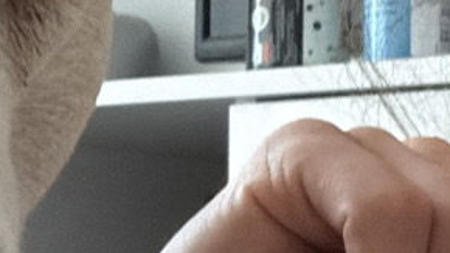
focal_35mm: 173
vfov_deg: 7.0
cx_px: 59
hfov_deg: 12.4
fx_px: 2064
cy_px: 192
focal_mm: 2.71
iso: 400
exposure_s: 1/37
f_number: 1.9
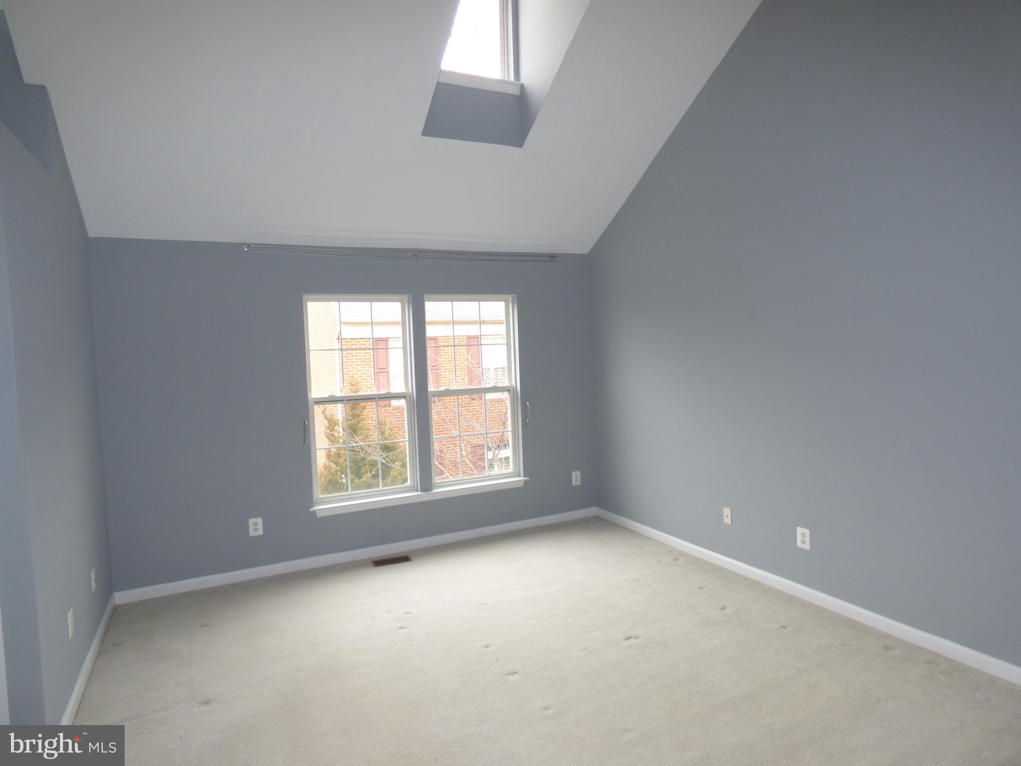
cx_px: 510
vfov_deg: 66.0
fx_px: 590
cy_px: 383
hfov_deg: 81.7
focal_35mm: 20
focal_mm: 3.58
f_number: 2.8
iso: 100
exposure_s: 1/40
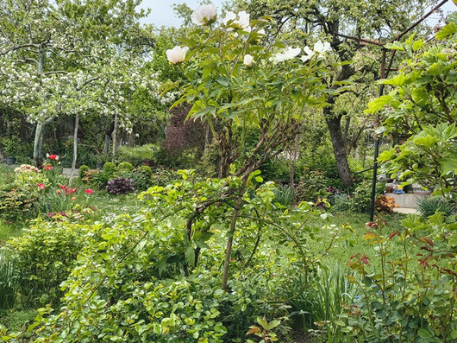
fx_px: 383
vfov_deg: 48.0
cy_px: 202
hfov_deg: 61.7
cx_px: 239
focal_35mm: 29
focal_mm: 5.56
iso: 100
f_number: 1.8
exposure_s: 1/1011
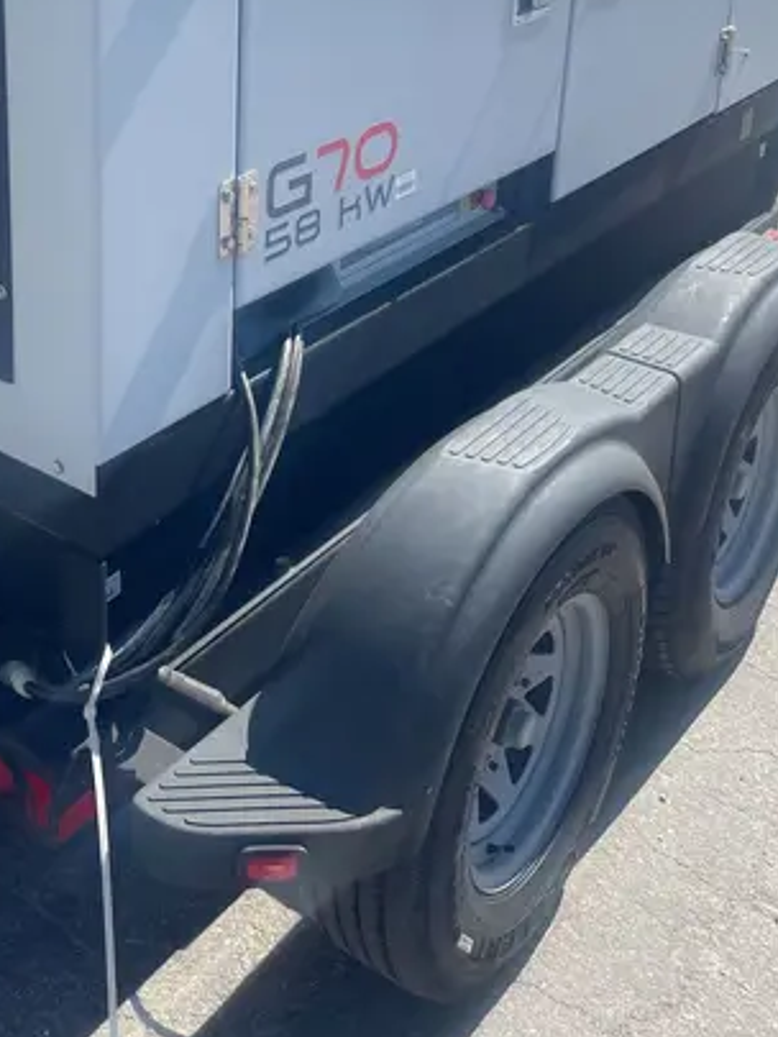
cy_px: 165
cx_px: 235
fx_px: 1408
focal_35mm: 47
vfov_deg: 38.4
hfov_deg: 30.6
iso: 50
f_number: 1.6
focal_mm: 4.2
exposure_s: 1/3401
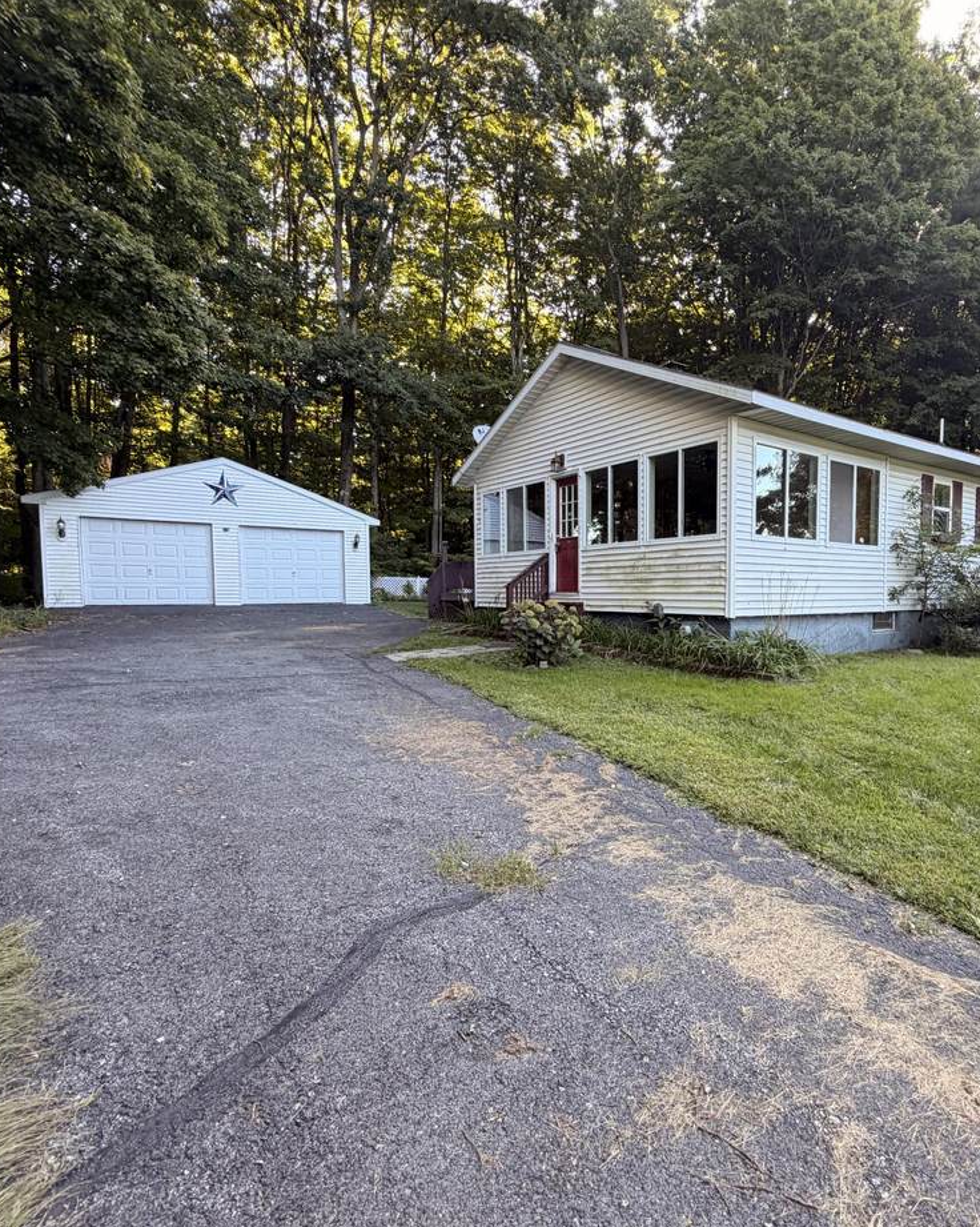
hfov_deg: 69.5
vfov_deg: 83.3
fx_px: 689
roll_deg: -1.6
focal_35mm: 19
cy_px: 637
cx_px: 622
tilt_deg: -2.9
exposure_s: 1/121
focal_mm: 2.22
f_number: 2.2
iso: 100
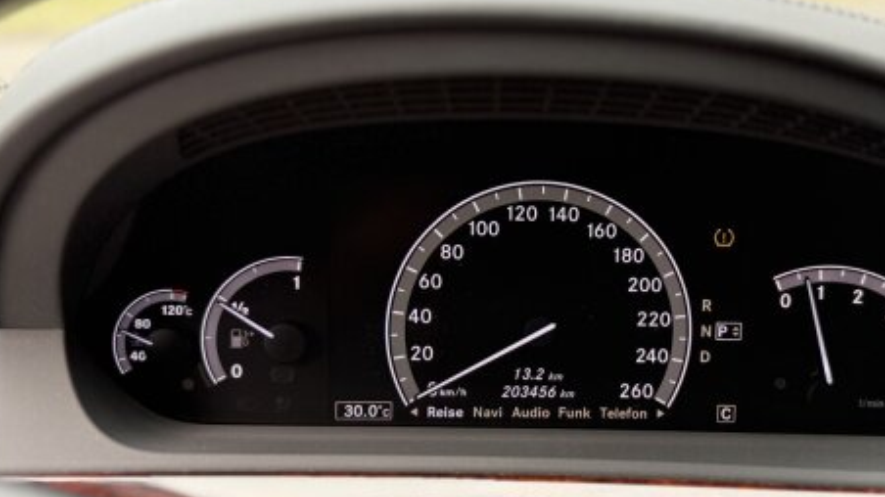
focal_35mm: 37
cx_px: 550
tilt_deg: -20.7
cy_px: 284
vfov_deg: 31.9
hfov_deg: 53.5
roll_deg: -3.3
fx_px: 868
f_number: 1.78
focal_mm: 6.76
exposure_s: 1/121
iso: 100
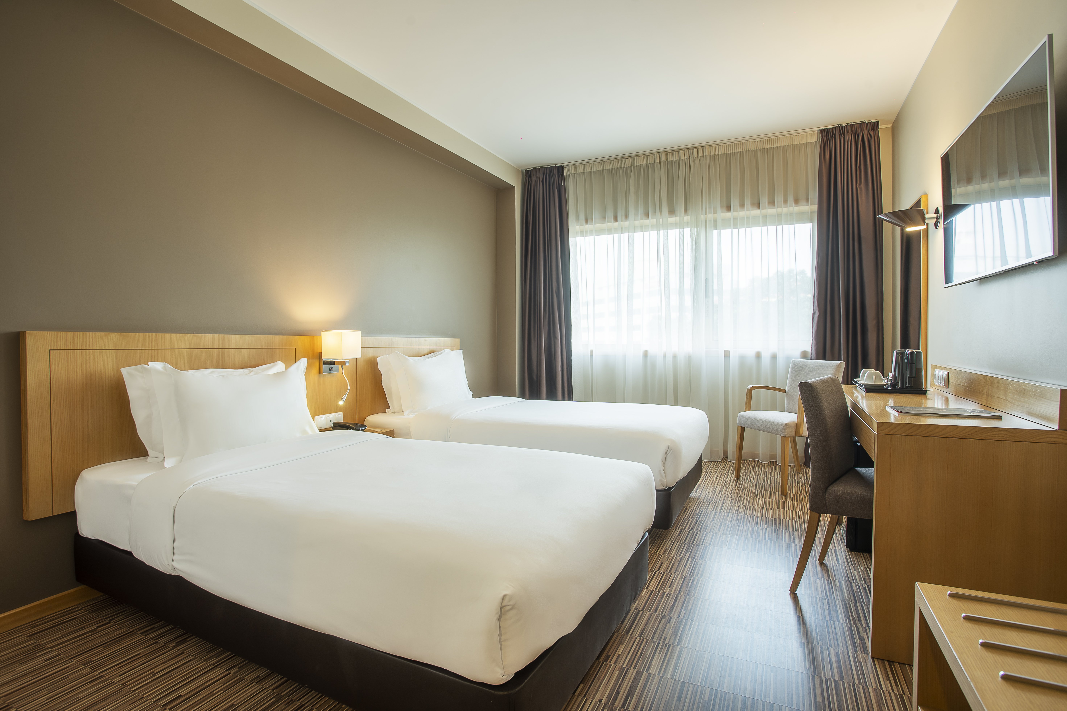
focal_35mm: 17
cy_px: 356
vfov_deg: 70.4
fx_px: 504
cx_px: 534
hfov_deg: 93.3
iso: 100
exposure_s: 1/13
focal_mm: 17
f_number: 9
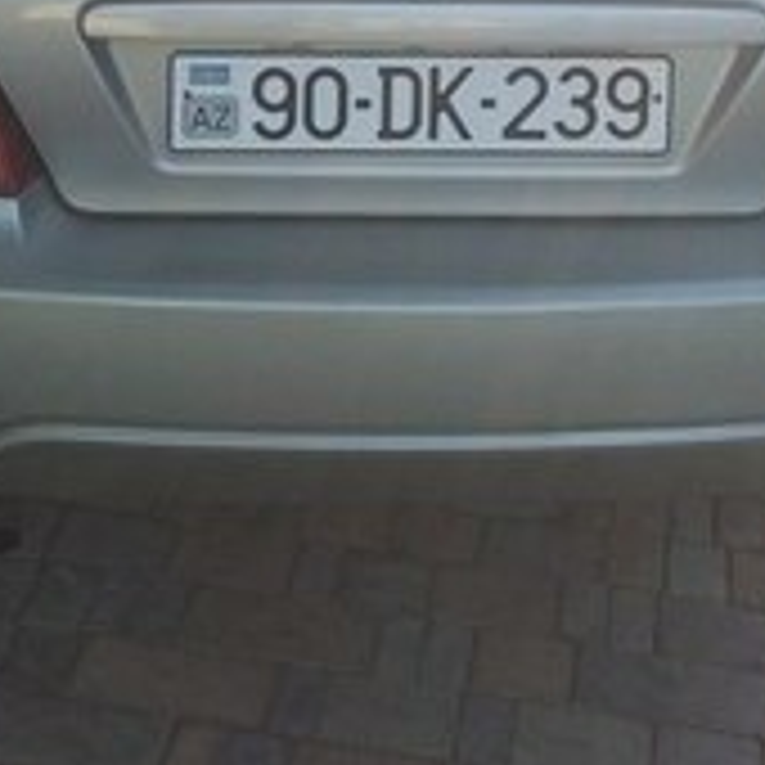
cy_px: -238
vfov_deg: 19.8
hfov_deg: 21.6
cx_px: 302
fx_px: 2000
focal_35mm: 80
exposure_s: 1/260
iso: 40
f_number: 2.2
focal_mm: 3.3
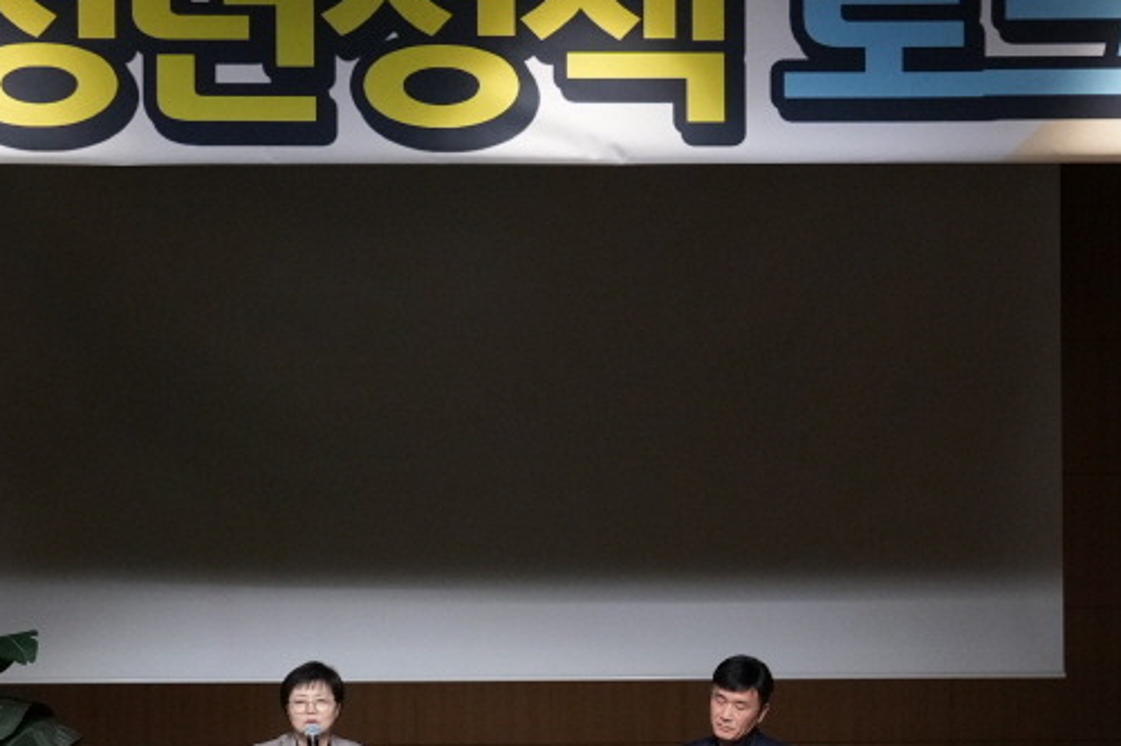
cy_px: 652
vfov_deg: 12.6
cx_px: 540
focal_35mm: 108
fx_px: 3362
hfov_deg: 18.9
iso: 2500
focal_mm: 30
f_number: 5
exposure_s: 1/125
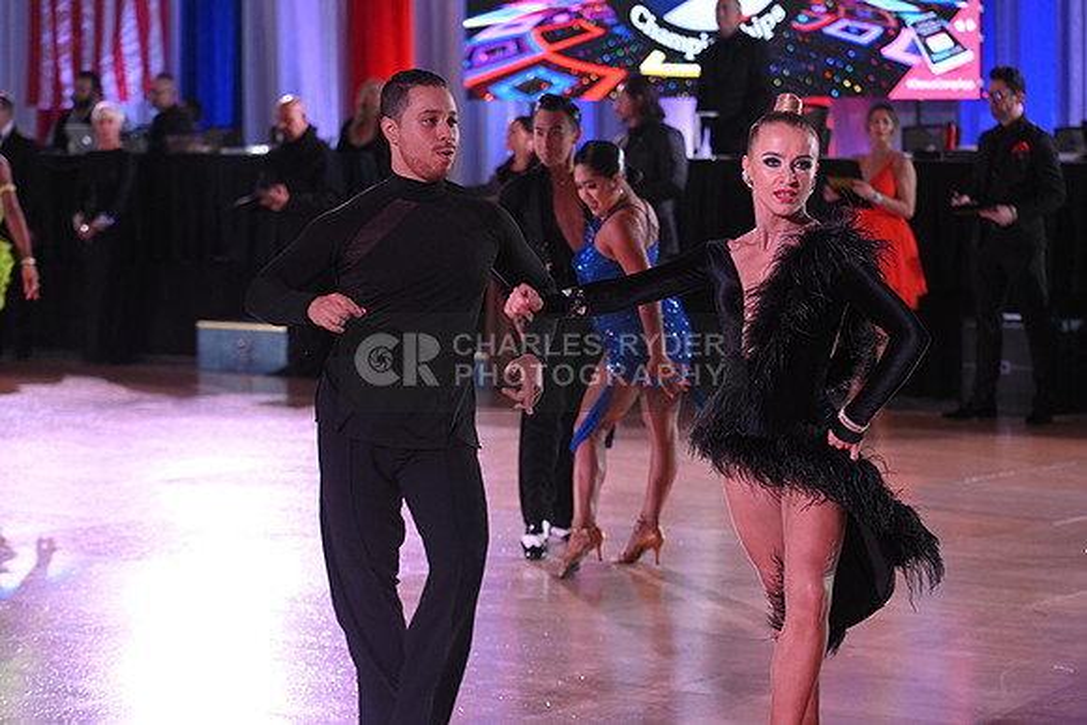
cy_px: 362
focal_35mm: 110
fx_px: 3322
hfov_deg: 18.6
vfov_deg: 12.5
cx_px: 544
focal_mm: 110
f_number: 5
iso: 1600
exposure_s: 1/250
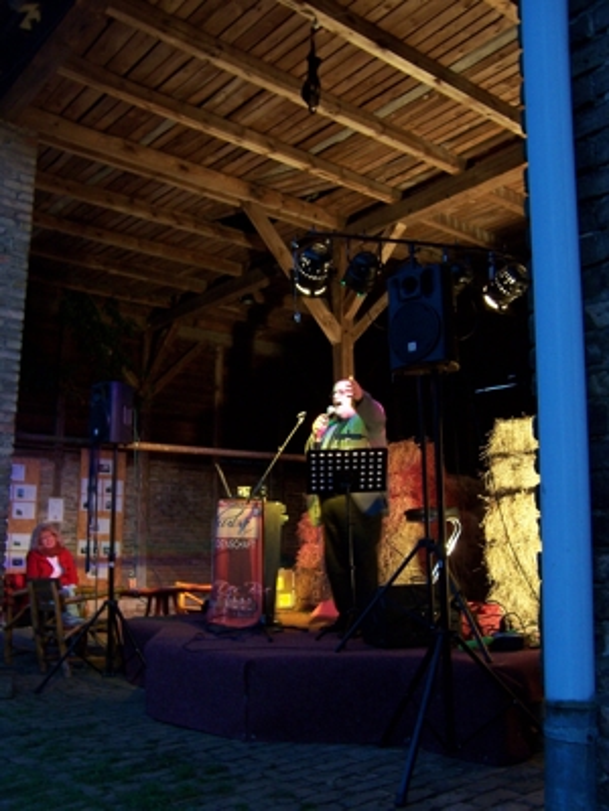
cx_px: 304
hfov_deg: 42.9
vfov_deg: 55.4
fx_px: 774
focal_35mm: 33
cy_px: 406
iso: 140
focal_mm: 5.5
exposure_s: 1/8
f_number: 3.4
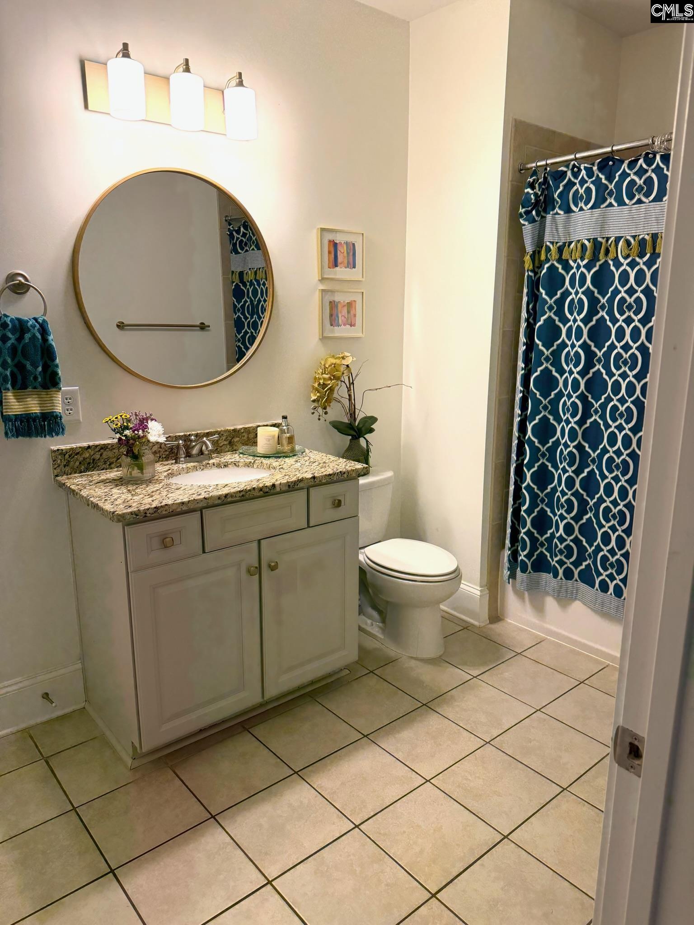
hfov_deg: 56.8
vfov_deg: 71.6
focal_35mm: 24
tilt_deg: -13.4
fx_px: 642
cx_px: 347
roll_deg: -0.6
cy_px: 462
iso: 200
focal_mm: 6.76
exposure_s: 1/222
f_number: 1.78
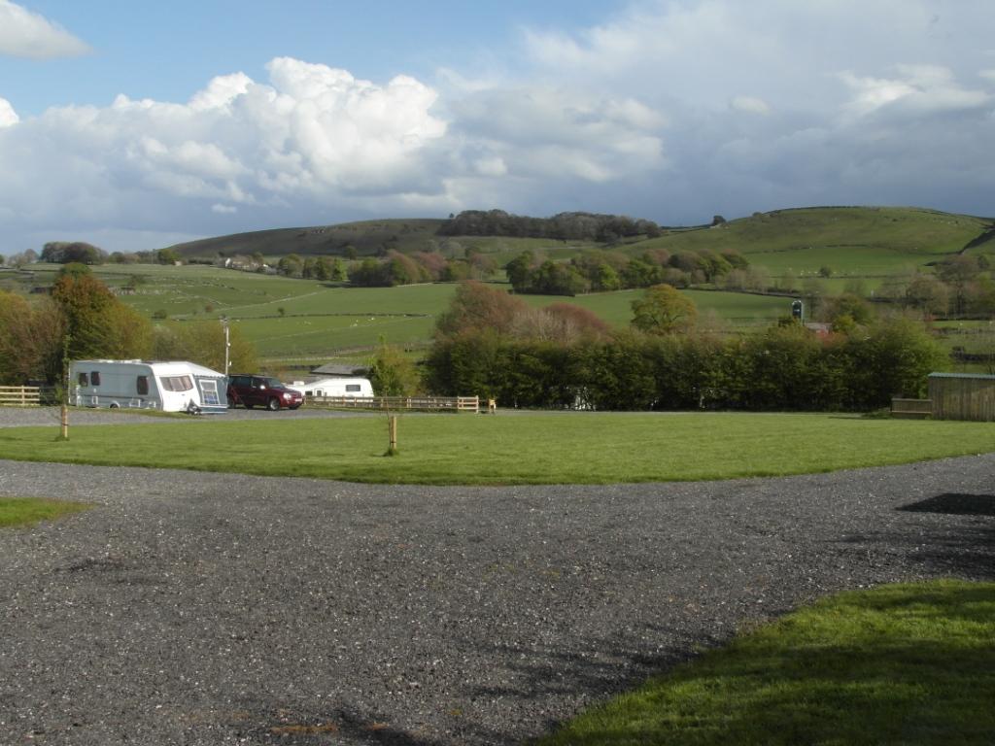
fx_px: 1179
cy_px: 373
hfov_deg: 45.8
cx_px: 498
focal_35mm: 41
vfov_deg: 35.1
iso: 80
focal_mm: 6.8
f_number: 6.4
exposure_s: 1/250
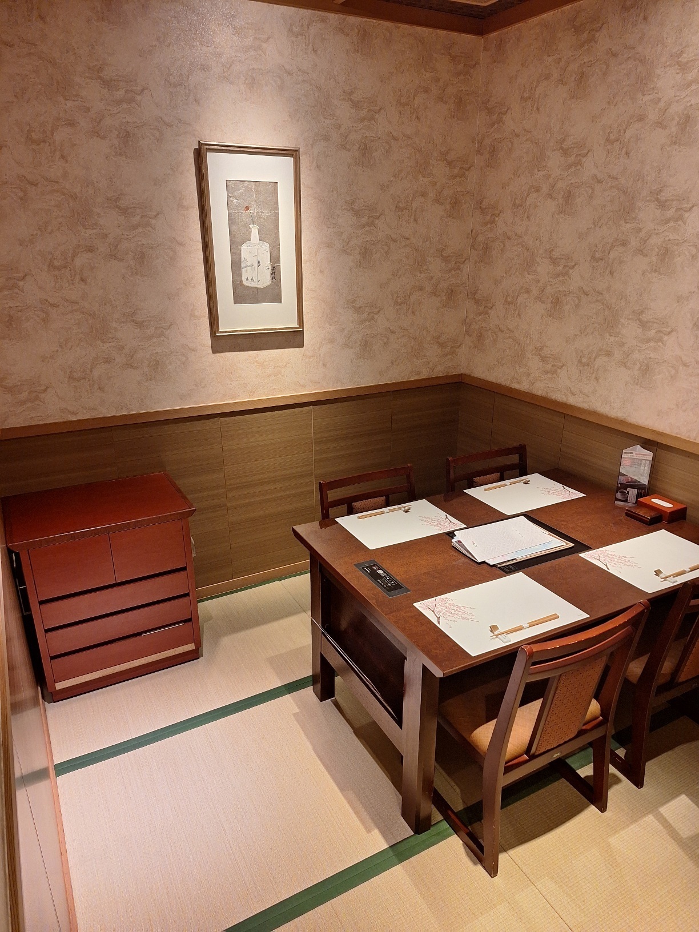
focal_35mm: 23
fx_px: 619
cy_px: 466
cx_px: 350
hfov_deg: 58.9
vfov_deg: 73.9
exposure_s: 1/50
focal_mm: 5.54
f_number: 1.8
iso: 125
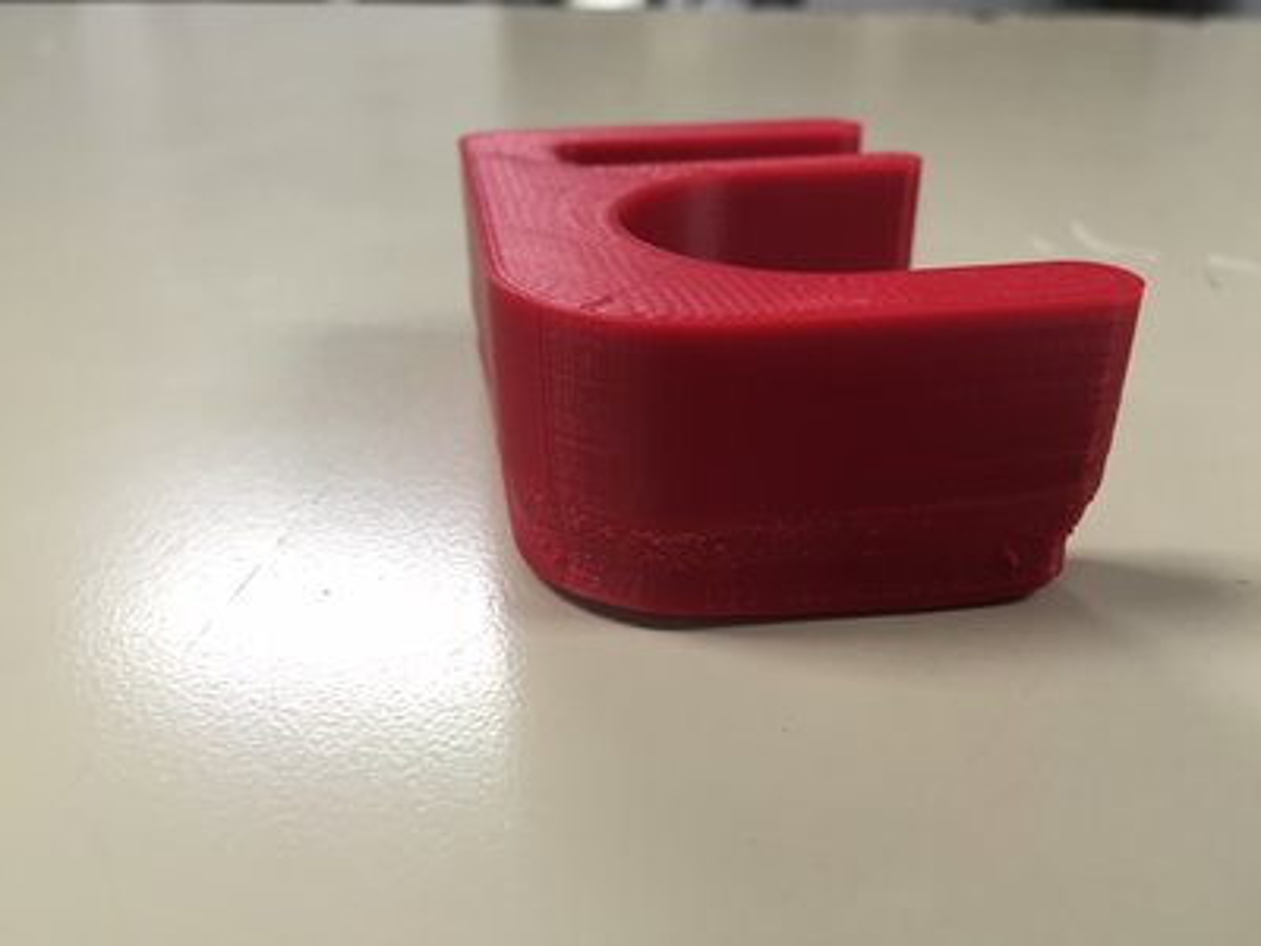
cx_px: 630
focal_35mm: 29
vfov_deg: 48.2
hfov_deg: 61.7
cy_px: 473
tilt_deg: -28.2
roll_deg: +0.2
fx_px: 1056
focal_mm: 4.15
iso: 64
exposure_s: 1/30
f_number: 2.2
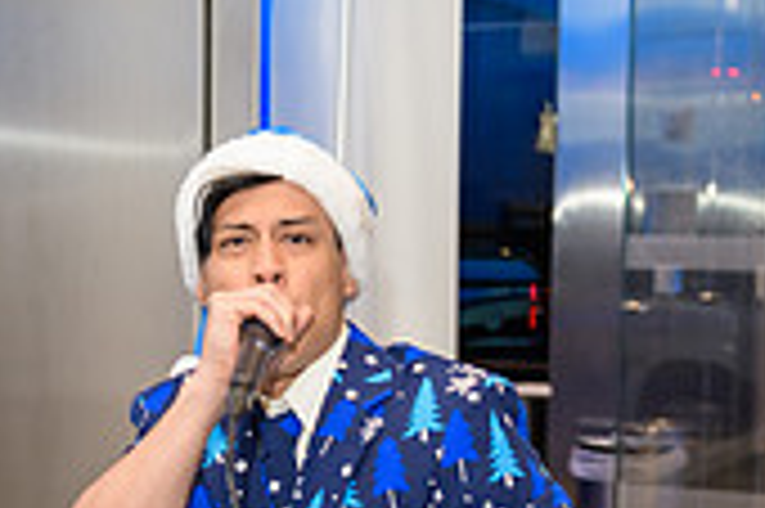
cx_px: 288
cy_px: 429
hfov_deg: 24.7
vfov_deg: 16.5
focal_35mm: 82
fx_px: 1741
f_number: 3.2
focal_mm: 24
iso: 400
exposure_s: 1/125
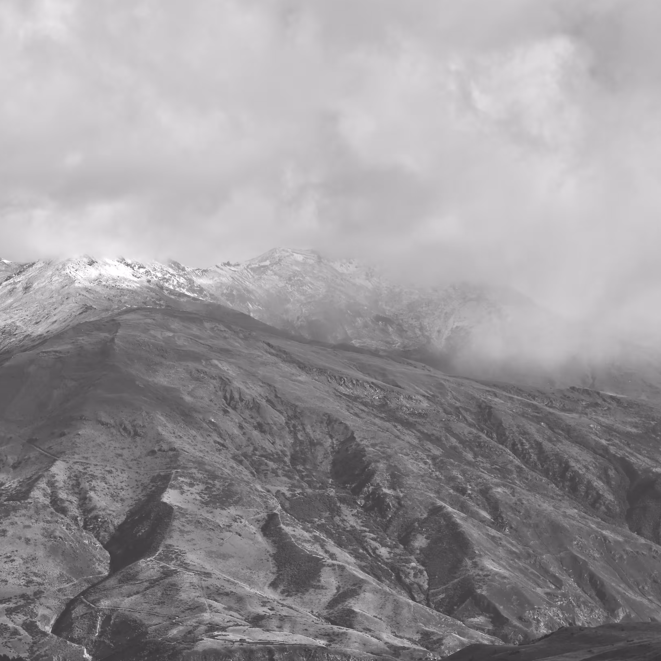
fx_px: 1534
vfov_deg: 24.3
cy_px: 407
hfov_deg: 23.6
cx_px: 63
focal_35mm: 71
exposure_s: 1/125
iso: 200
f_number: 22
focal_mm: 45
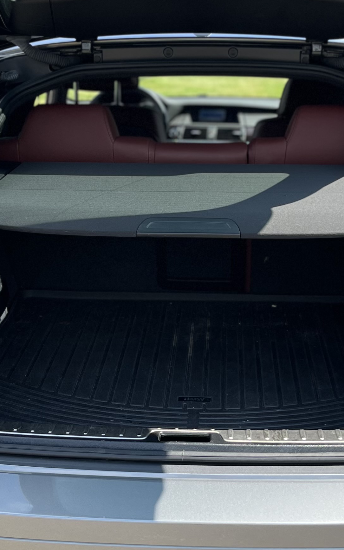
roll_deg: +2.4
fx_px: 960
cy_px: 277
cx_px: 169
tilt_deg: -16.0
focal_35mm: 64
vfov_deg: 32.0
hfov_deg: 20.3
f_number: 1.6
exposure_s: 1/858
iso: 50
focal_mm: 5.1
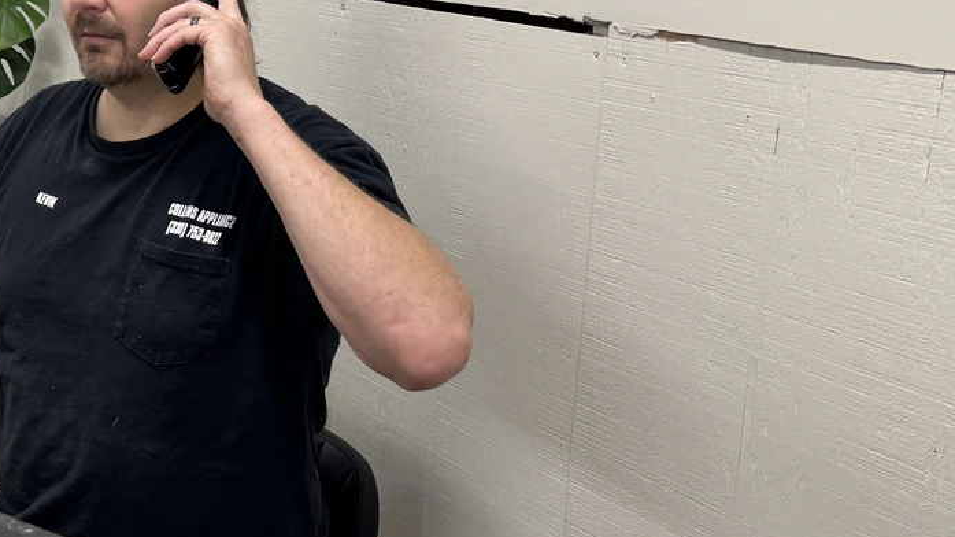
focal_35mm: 54
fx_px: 1367
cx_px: -21
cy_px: 59
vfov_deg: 21.7
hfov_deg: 34.6
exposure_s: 1/120
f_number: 1.78
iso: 160
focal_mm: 6.76
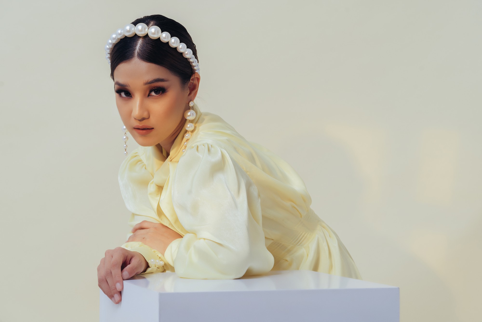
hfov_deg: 22.6
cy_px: 161
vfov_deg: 15.2
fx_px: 1205
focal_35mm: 90
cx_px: 241
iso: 200
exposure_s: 1/125
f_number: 8
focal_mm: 90
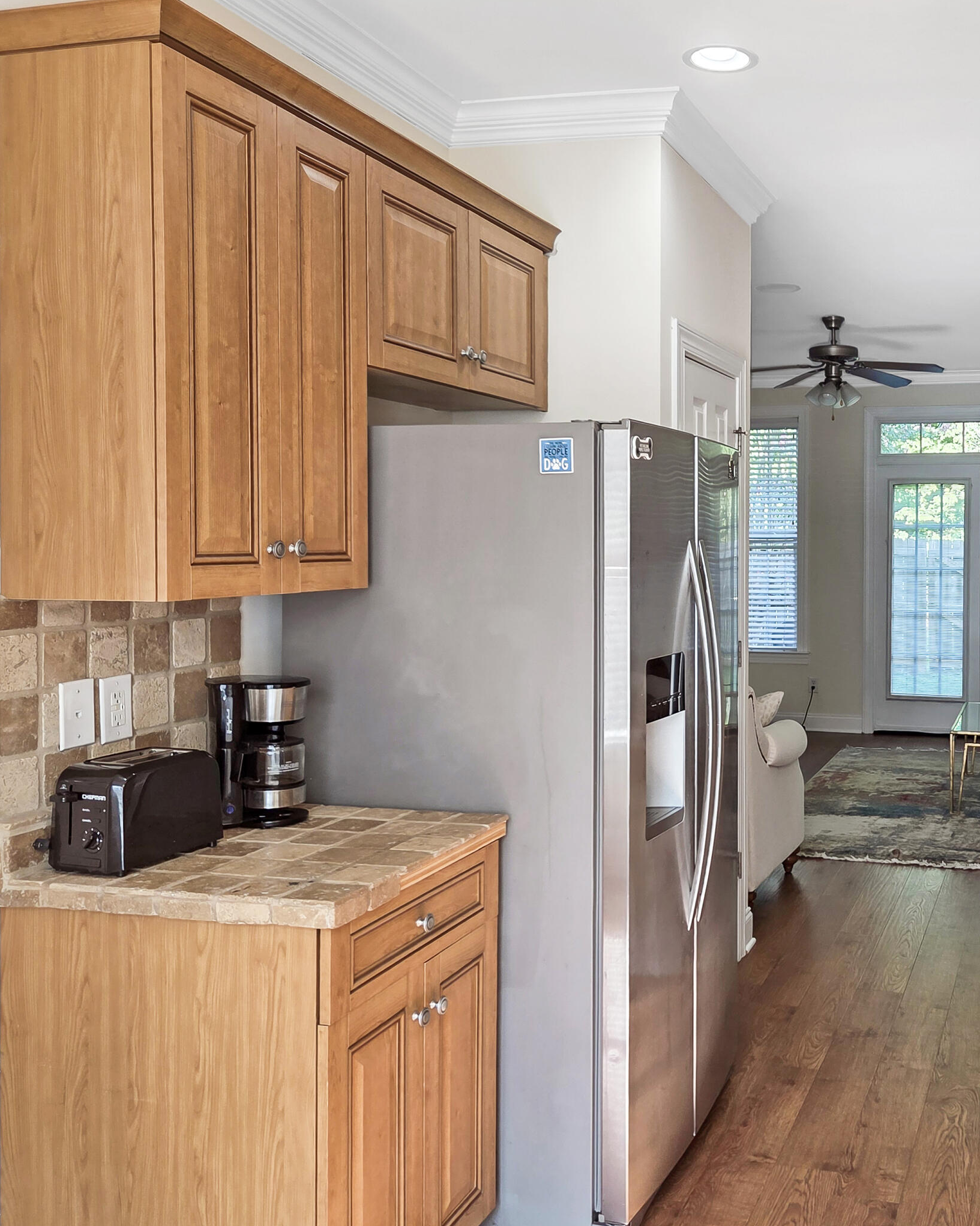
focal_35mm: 33
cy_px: 625
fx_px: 1196
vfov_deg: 54.2
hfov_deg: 43.0
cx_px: 746
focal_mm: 5.4
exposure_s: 1/120
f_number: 1.8
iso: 80
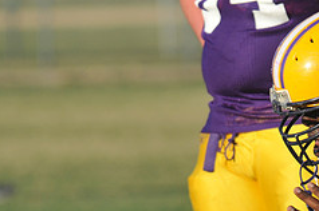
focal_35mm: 1243
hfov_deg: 1.7
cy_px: 225
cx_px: 375
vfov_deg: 1.1
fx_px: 10999
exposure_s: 1/640
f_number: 6.3
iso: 200
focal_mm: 340
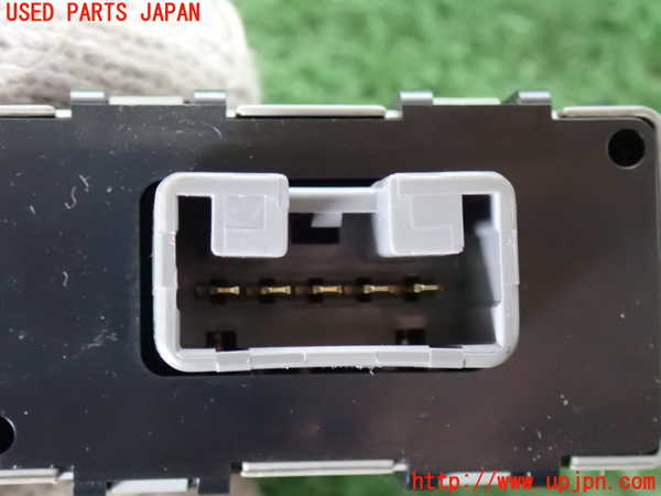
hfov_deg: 22.3
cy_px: 248
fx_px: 1680
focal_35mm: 88
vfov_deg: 16.8
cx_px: 330
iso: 1600
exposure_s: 1/15
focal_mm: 15.66
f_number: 4.5
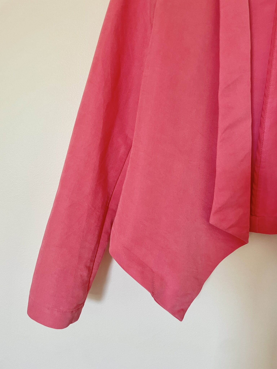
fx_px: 277
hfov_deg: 53.1
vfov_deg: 67.3
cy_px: 184
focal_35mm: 26
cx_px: 138
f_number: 1.6
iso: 125
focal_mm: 4.2
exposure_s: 1/97
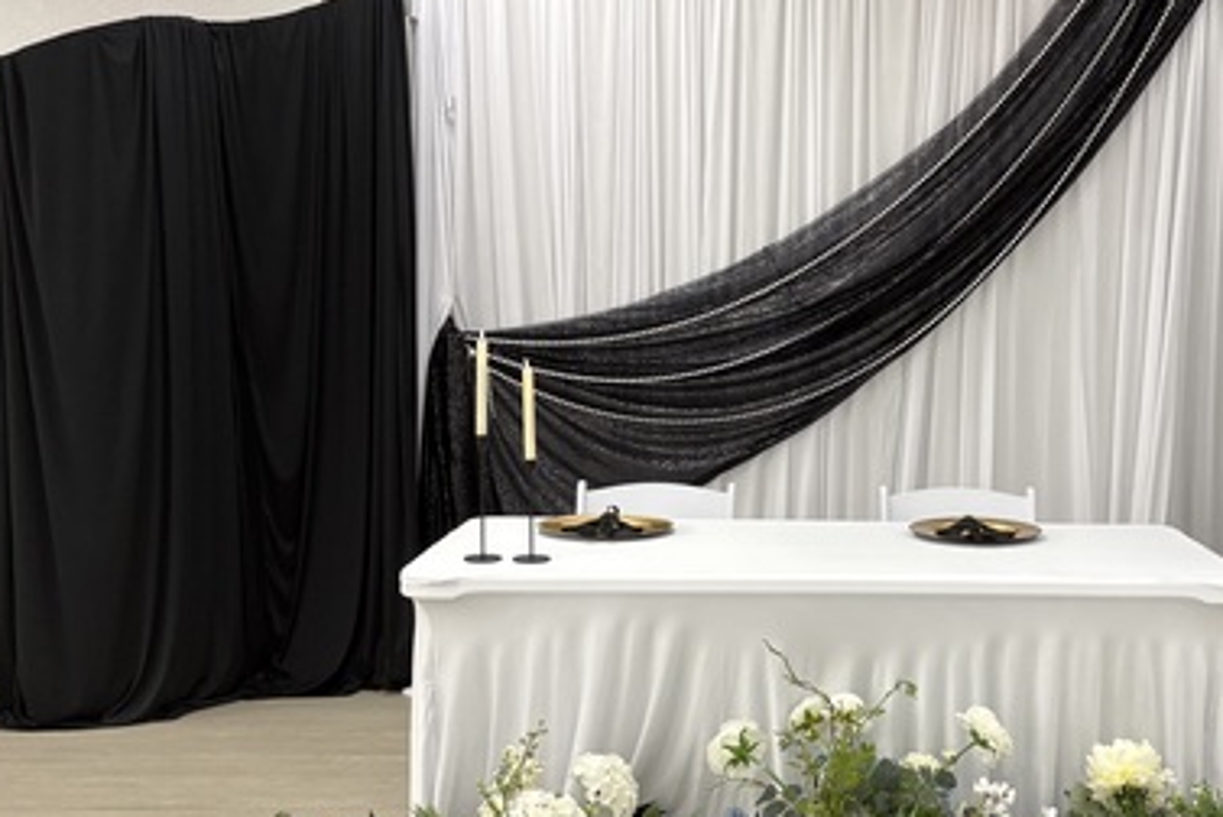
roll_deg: -0.4
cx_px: 827
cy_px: 493
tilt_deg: -8.9
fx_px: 1462
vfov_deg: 31.2
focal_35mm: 43
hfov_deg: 44.7
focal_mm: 5.96
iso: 125
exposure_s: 1/60
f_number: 1.6
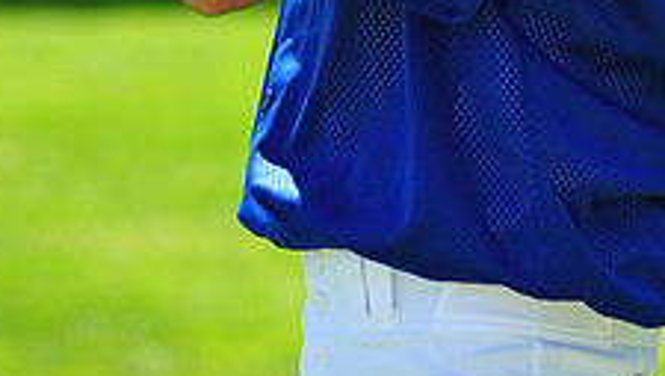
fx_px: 6900
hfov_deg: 5.5
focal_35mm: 391
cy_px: -382
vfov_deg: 3.1
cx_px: 432
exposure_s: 1/400
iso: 200
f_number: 5.6
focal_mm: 145
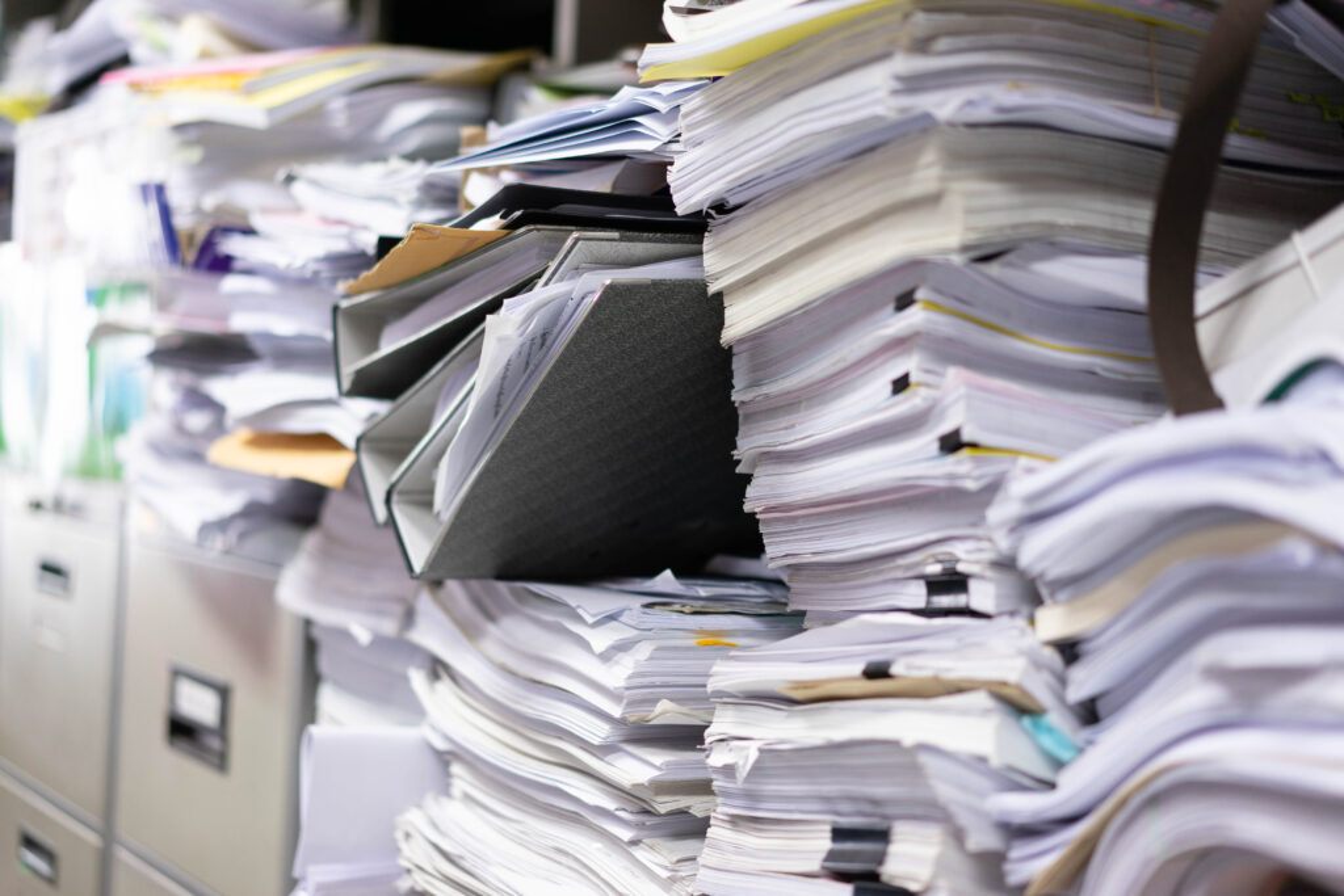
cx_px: 672
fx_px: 2053
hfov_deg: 36.2
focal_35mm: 55
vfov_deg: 24.6
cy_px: 448
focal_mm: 55
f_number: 1.8
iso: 320
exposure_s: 1/60
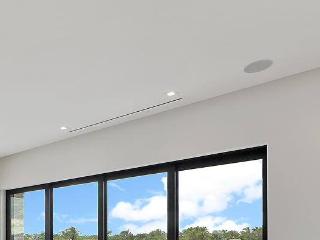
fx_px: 314
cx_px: 32
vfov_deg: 36.7
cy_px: 249
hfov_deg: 48.3
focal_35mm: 34
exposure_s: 1/500
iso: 200
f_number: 8
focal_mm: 7
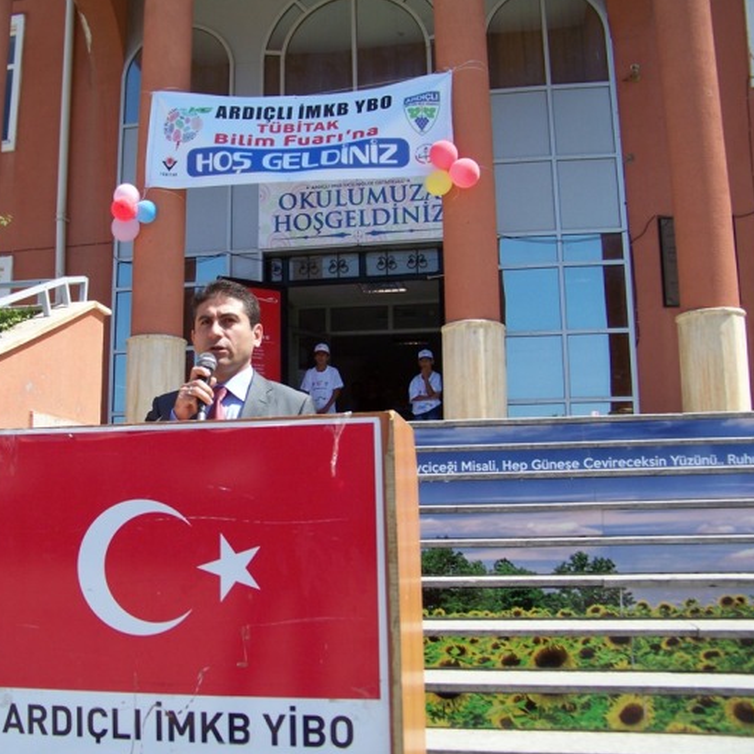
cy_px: 378
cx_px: 266
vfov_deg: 41.9
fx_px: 986
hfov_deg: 41.4
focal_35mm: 40
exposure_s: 1/640
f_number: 2.8
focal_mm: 5.85
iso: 64
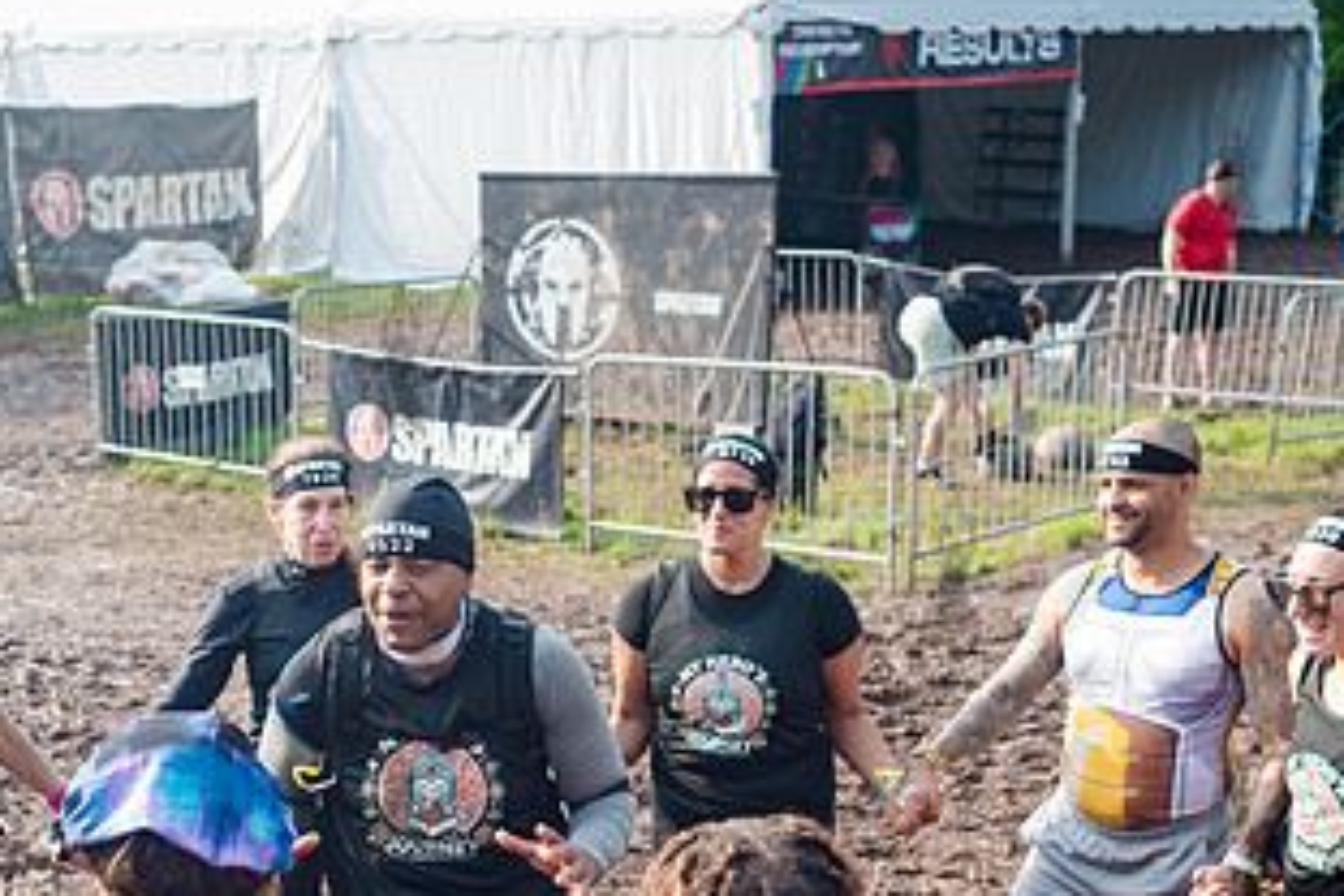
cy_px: 773
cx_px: 396
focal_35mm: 65
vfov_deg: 20.6
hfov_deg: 30.6
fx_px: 2426
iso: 250
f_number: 4.5
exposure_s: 1/400
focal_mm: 35
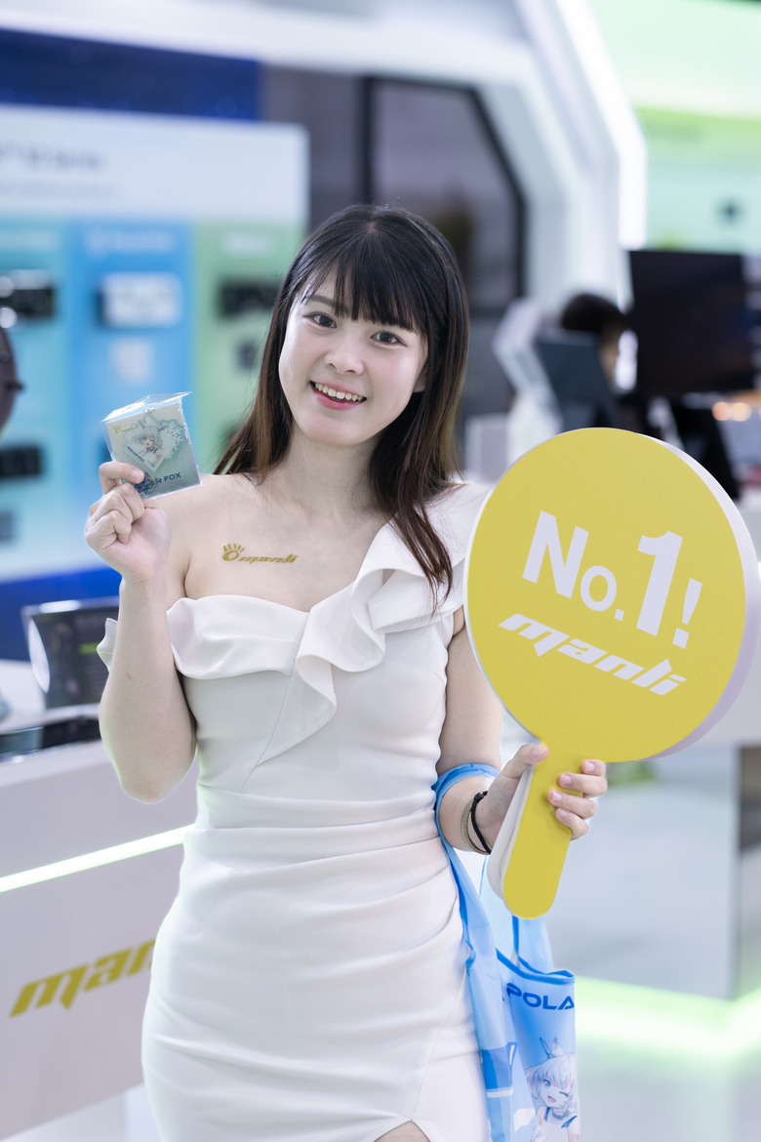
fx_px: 2695
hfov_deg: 16.1
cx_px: 380
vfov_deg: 23.9
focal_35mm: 85
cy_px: 571
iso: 100
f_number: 2.8
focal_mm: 85
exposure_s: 1/60
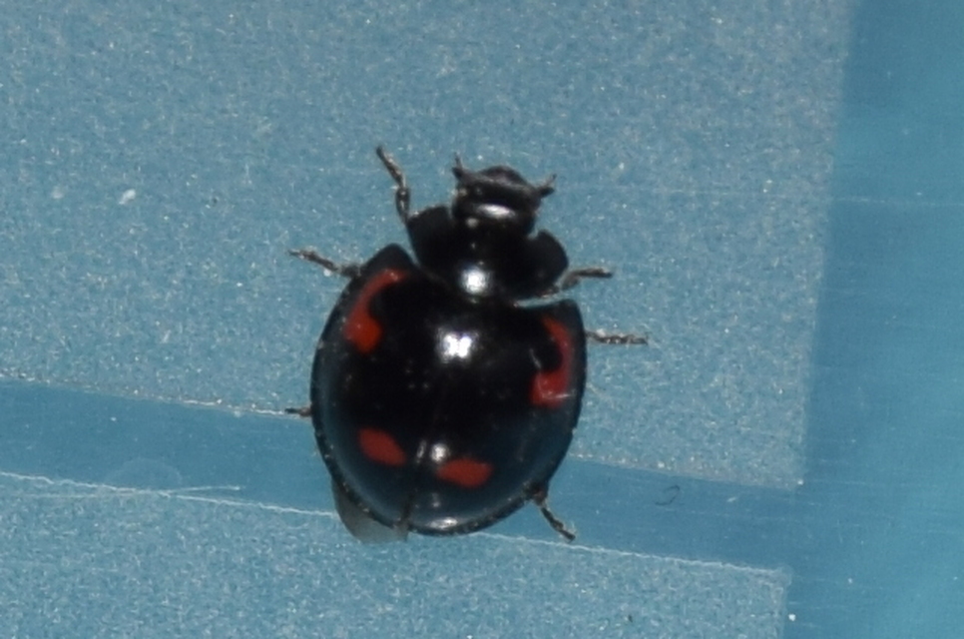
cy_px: 320
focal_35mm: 183
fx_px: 4891
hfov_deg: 11.3
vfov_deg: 7.5
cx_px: 482
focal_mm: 122
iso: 100
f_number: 13
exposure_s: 1/160
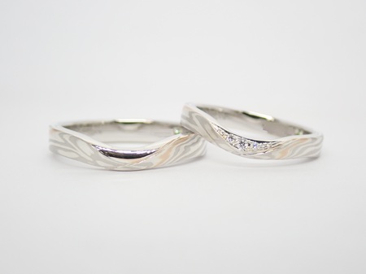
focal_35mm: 77
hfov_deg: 25.3
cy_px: 137
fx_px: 814
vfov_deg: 19.1
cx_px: 183
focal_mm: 13.65
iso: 200
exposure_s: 1/100
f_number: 4.1
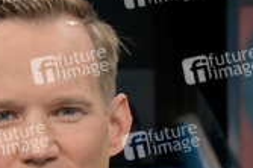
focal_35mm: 130
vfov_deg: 10.4
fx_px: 913
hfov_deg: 15.6
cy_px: 180
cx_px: 30
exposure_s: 1/200
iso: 2500
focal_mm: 48
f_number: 6.3
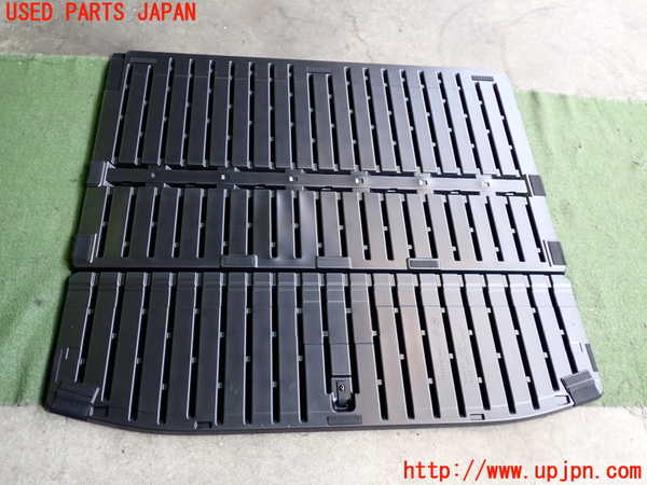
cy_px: 242
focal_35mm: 30
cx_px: 324
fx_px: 561
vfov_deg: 46.8
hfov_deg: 60.0
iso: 200
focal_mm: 5.4
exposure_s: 1/30
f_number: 2.3
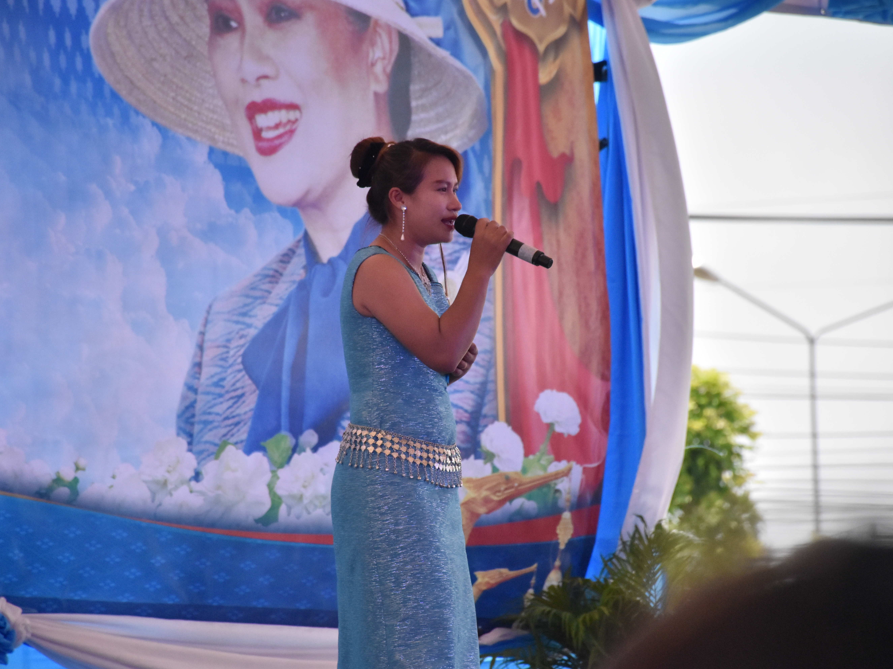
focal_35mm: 228
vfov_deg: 6.5
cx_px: 421
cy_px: 334
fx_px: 5882
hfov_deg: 8.7
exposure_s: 1/4000
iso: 1600
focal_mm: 140
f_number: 6.3
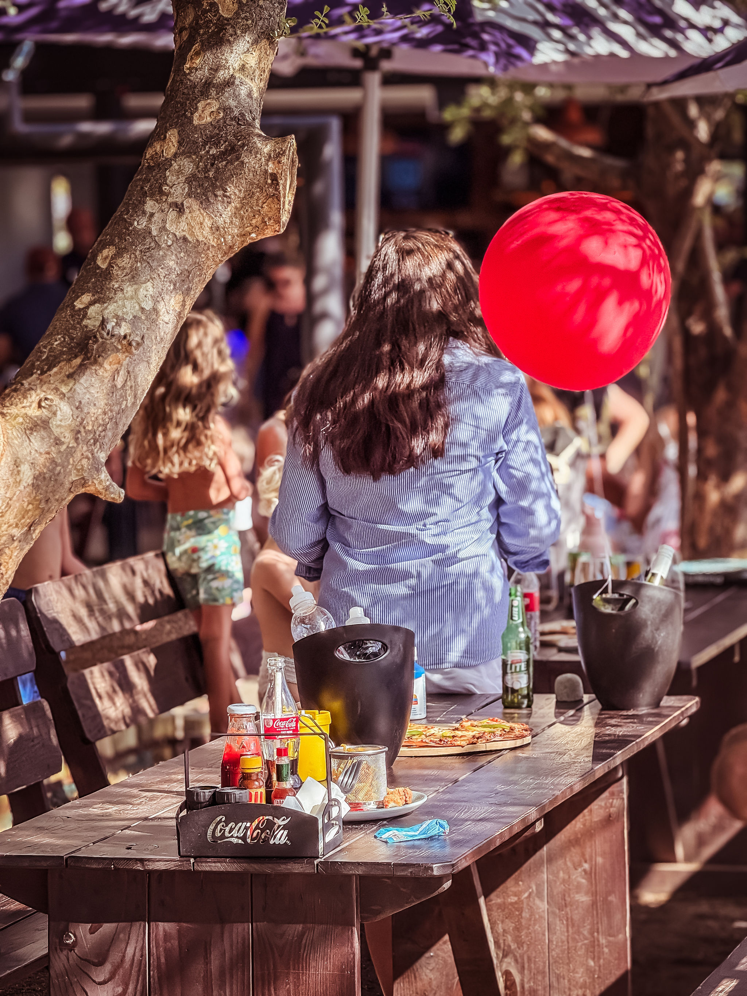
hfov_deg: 12.3
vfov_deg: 16.4
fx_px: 3453
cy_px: 498
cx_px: 374
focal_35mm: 120
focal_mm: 15.66
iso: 64
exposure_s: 1/190
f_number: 2.8
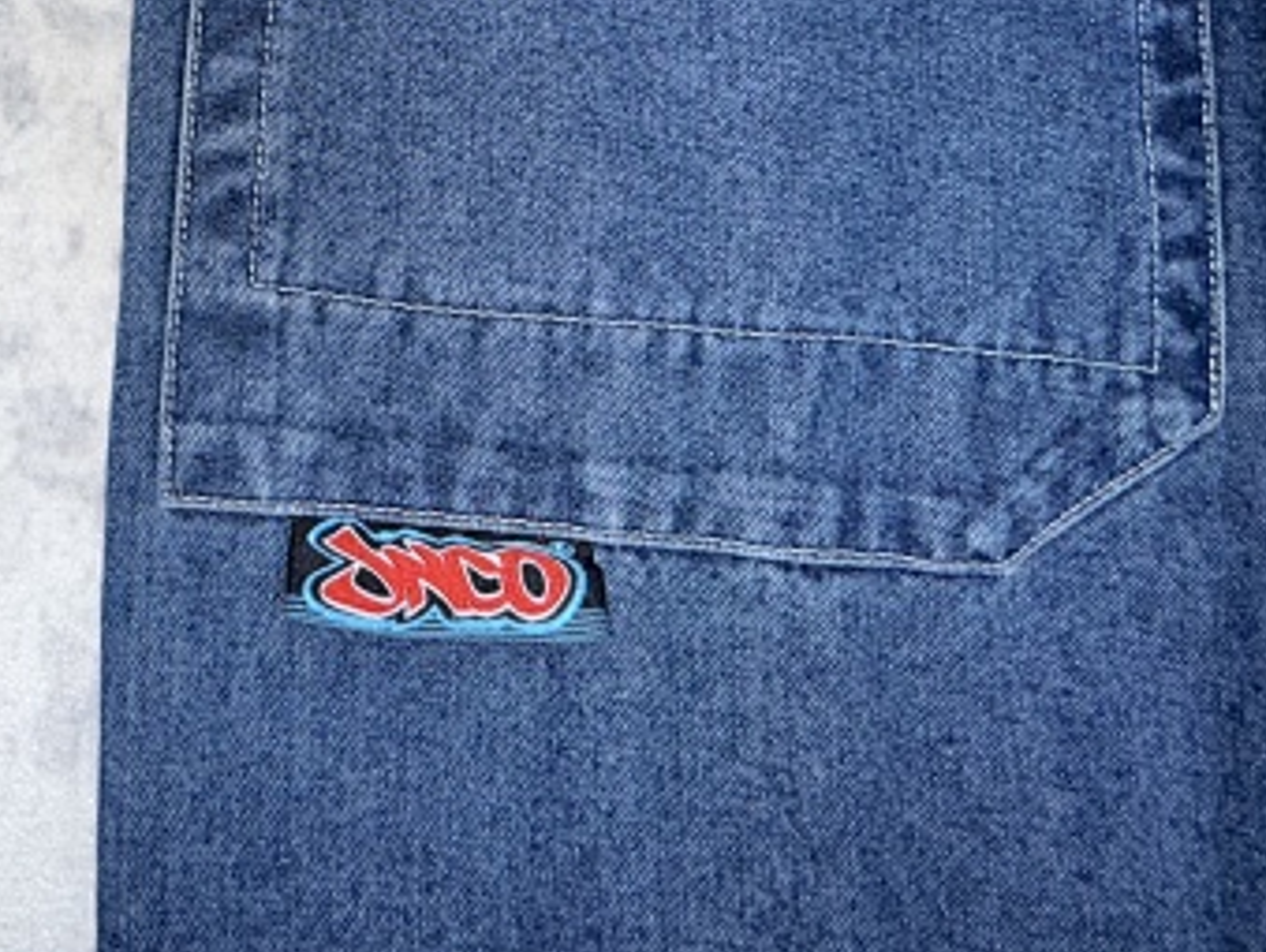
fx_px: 1208
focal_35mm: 33
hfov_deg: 52.1
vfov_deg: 38.4
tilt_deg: -78.8
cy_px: 7
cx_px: 269
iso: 50
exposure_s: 1/122
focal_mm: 2.22
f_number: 2.2
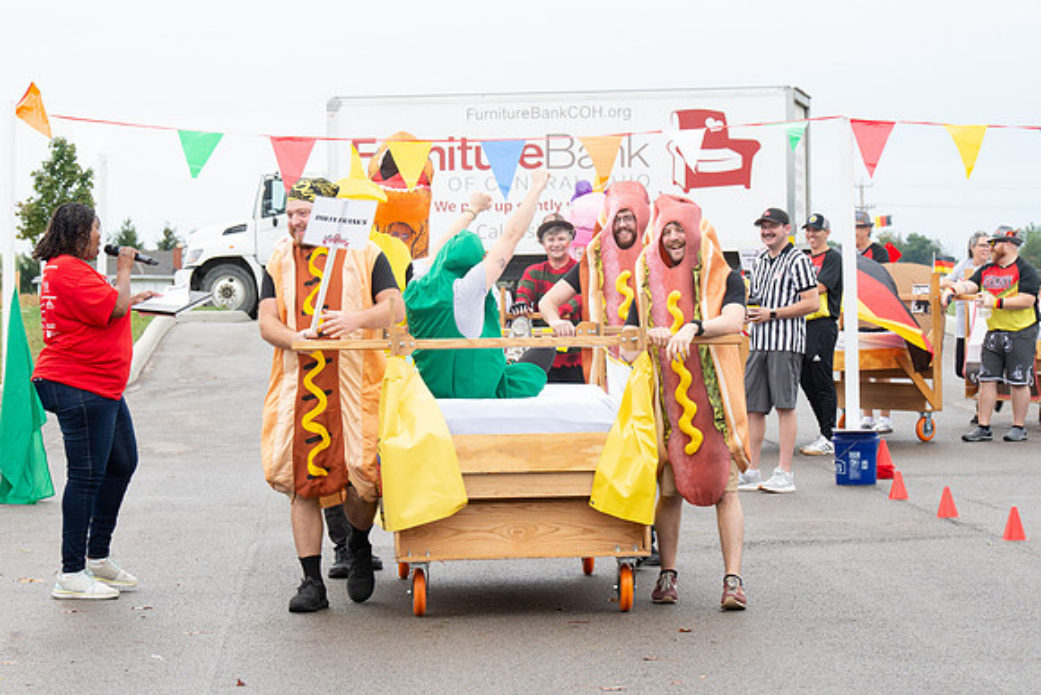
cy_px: 354
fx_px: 3627
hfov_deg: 16.3
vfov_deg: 10.9
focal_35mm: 125
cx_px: 510
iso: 640
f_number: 10
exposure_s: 1/160
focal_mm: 112
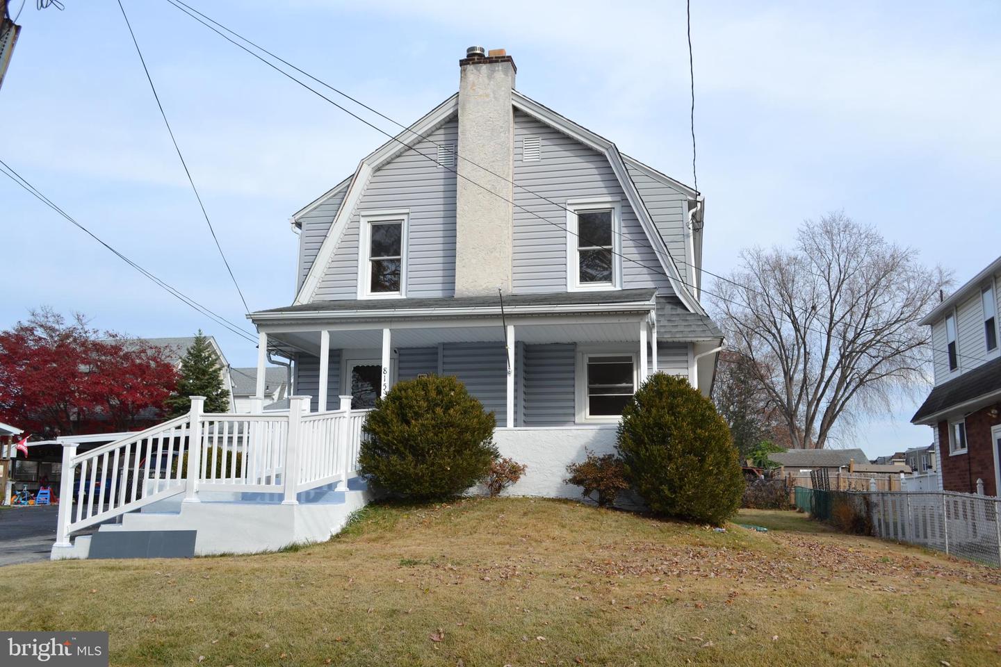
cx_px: 500
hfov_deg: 57.2
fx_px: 918
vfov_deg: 40.0
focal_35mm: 33
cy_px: 334
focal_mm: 22
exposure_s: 1/250
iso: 100
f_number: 8
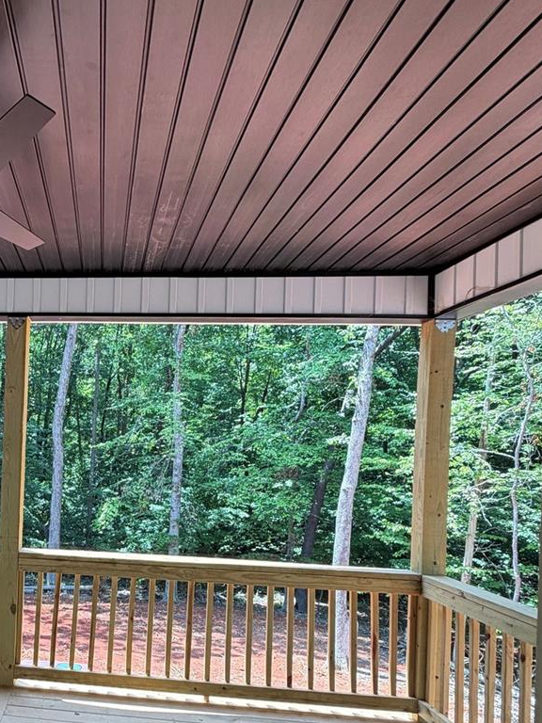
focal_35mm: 28
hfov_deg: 44.0
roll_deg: -2.3
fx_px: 585
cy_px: 453
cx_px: 27
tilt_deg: +1.7
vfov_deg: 62.5
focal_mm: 2.22
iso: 50
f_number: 2.2
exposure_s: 1/121
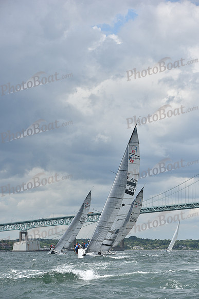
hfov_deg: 10.6
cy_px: 150
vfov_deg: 15.8
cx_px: 100
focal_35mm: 130
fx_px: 1077
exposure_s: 1/1000
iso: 250
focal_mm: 130
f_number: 9
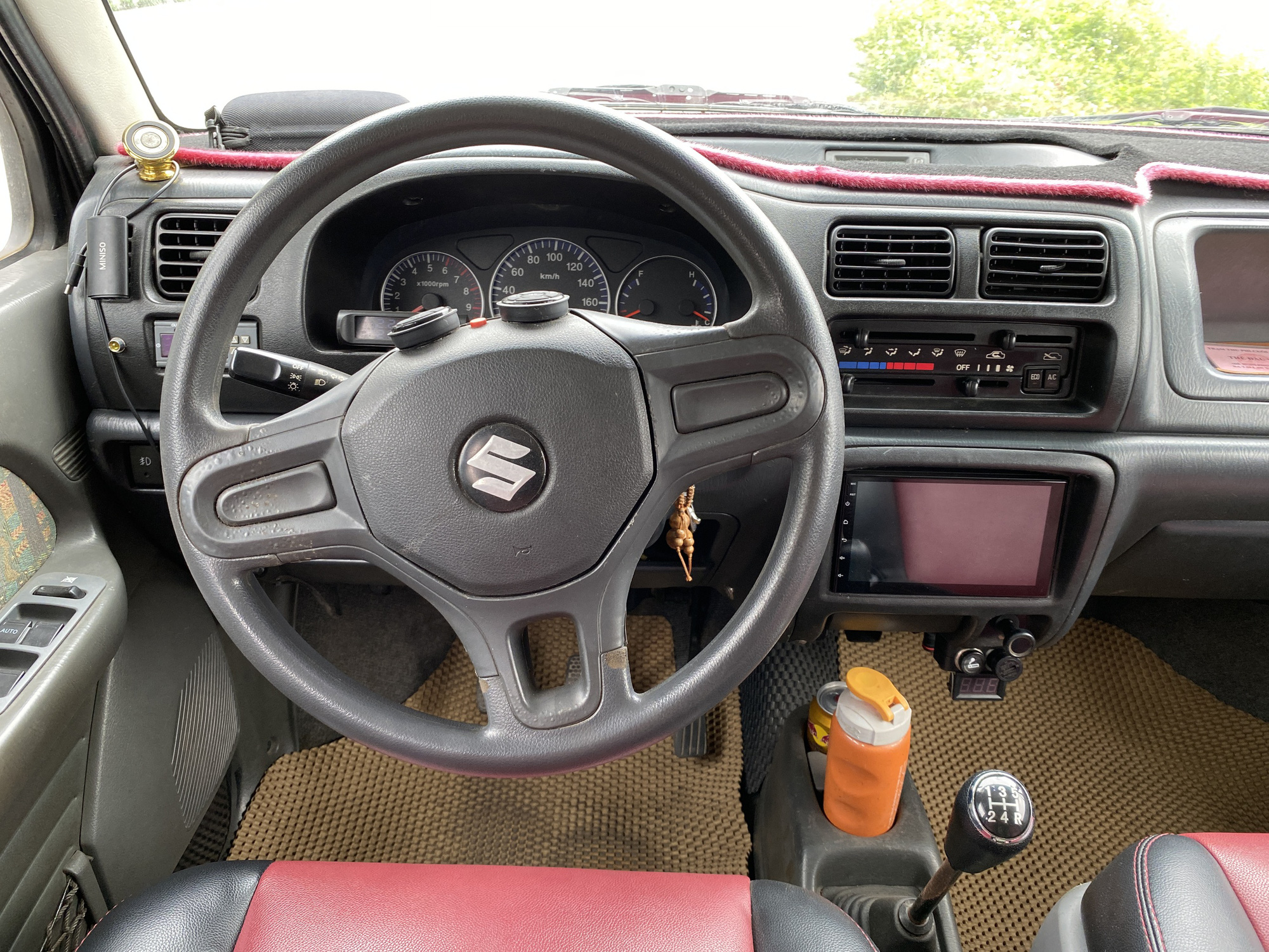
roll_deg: -1.0
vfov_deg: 53.1
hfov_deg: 67.3
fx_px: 953
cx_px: 634
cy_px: 476
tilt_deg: -30.5
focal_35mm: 26
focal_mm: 4.25
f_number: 1.8
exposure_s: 1/117
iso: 125
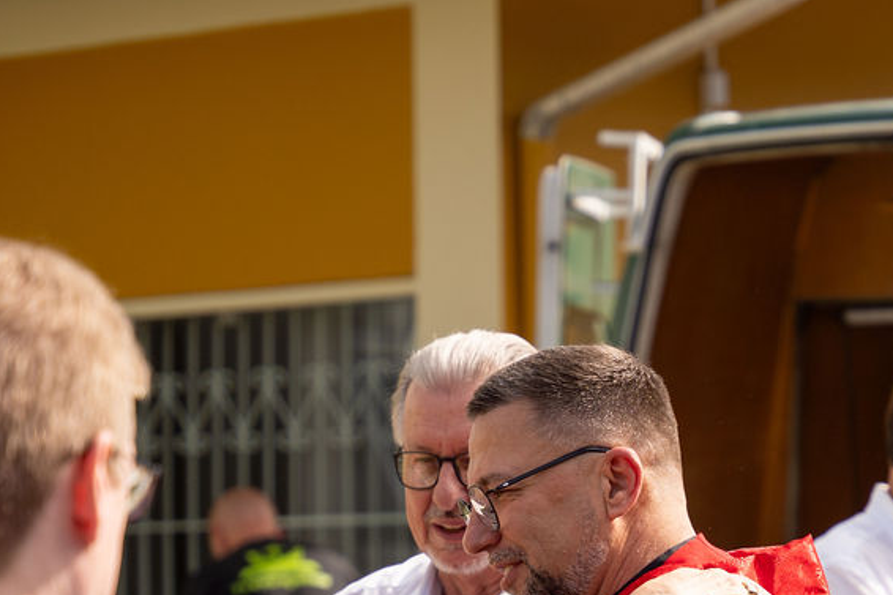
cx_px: 626
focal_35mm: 190
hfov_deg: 10.8
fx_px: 4711
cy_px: 536
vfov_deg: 7.2
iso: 100
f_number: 2.8
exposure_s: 1/1250
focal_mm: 70
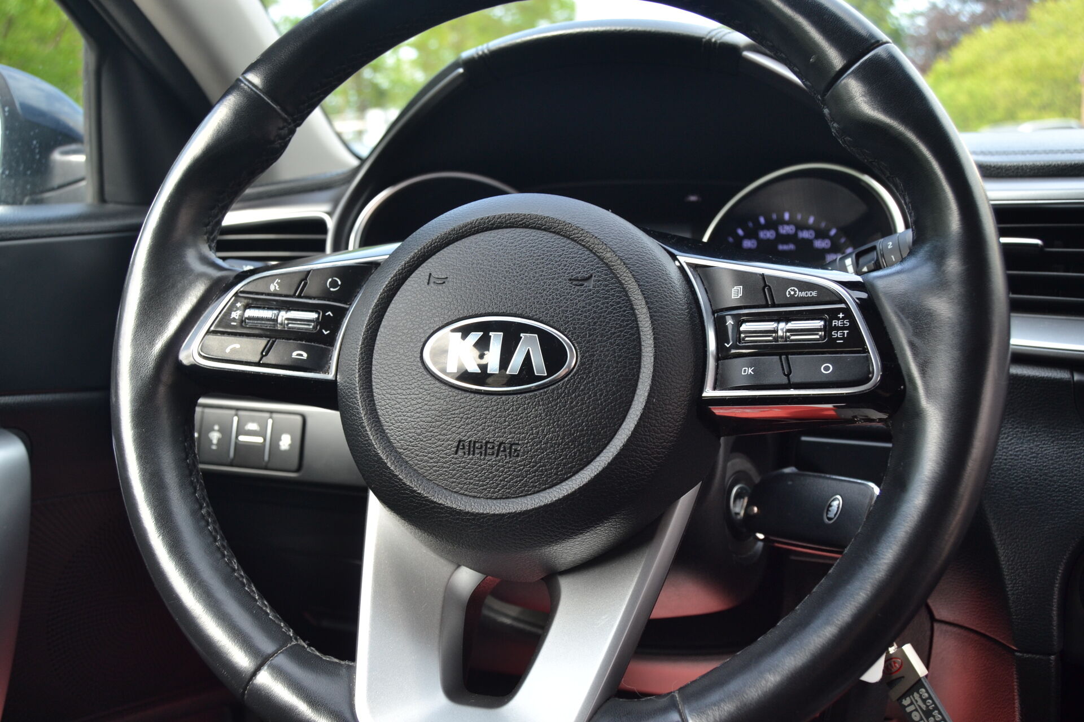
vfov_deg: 43.6
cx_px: 542
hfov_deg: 61.9
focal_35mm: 30
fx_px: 903
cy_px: 361
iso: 220
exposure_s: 1/125
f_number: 5.6
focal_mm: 20
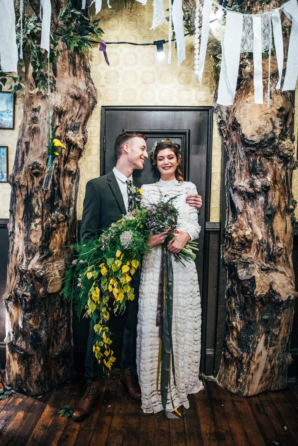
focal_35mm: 24
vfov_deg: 73.7
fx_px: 298
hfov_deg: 53.2
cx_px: 149
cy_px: 223
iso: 1000
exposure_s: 1/200
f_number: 2
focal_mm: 24
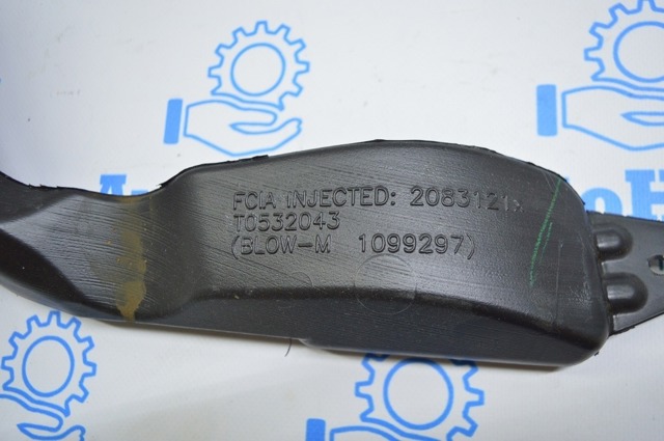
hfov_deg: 62.0
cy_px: 220
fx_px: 553
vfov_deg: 43.5
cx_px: 332
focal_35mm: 30
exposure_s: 1/50
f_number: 3.8
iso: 400
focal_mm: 20
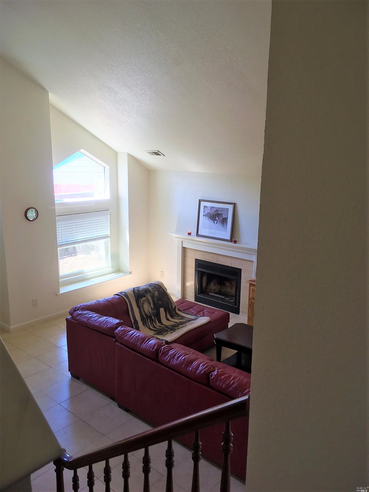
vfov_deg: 61.7
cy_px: 246
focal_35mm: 29
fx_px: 412
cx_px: 184
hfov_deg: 48.2
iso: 32
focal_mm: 4.15
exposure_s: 1/40
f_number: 2.2
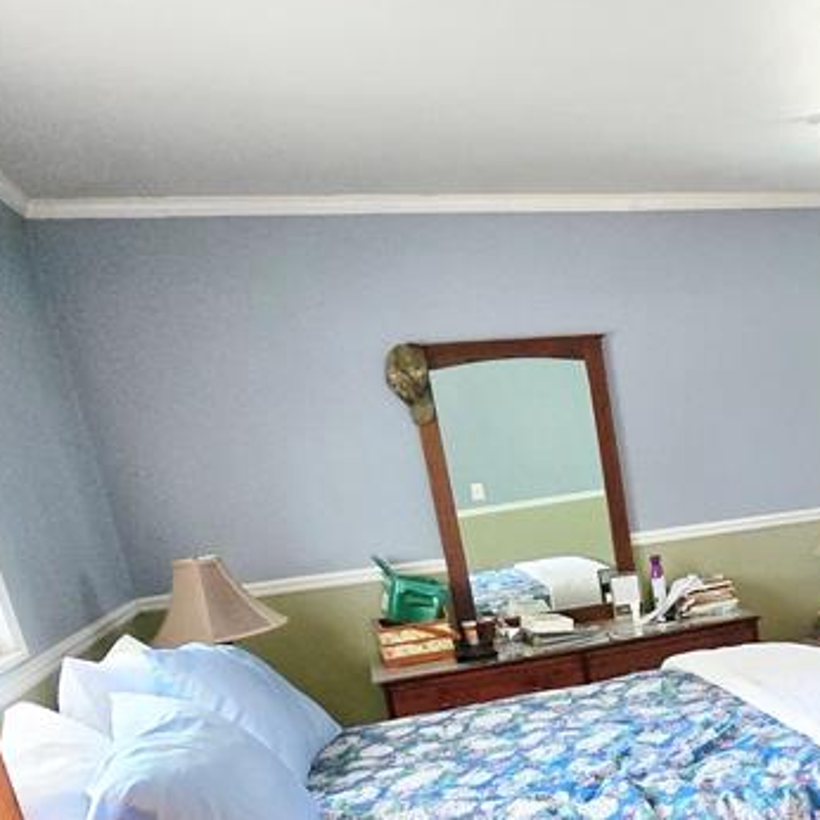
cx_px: 818
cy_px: 749
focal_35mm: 34
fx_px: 911
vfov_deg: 43.9
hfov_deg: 42.1
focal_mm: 2.2
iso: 1250
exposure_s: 1/60
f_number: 2.2
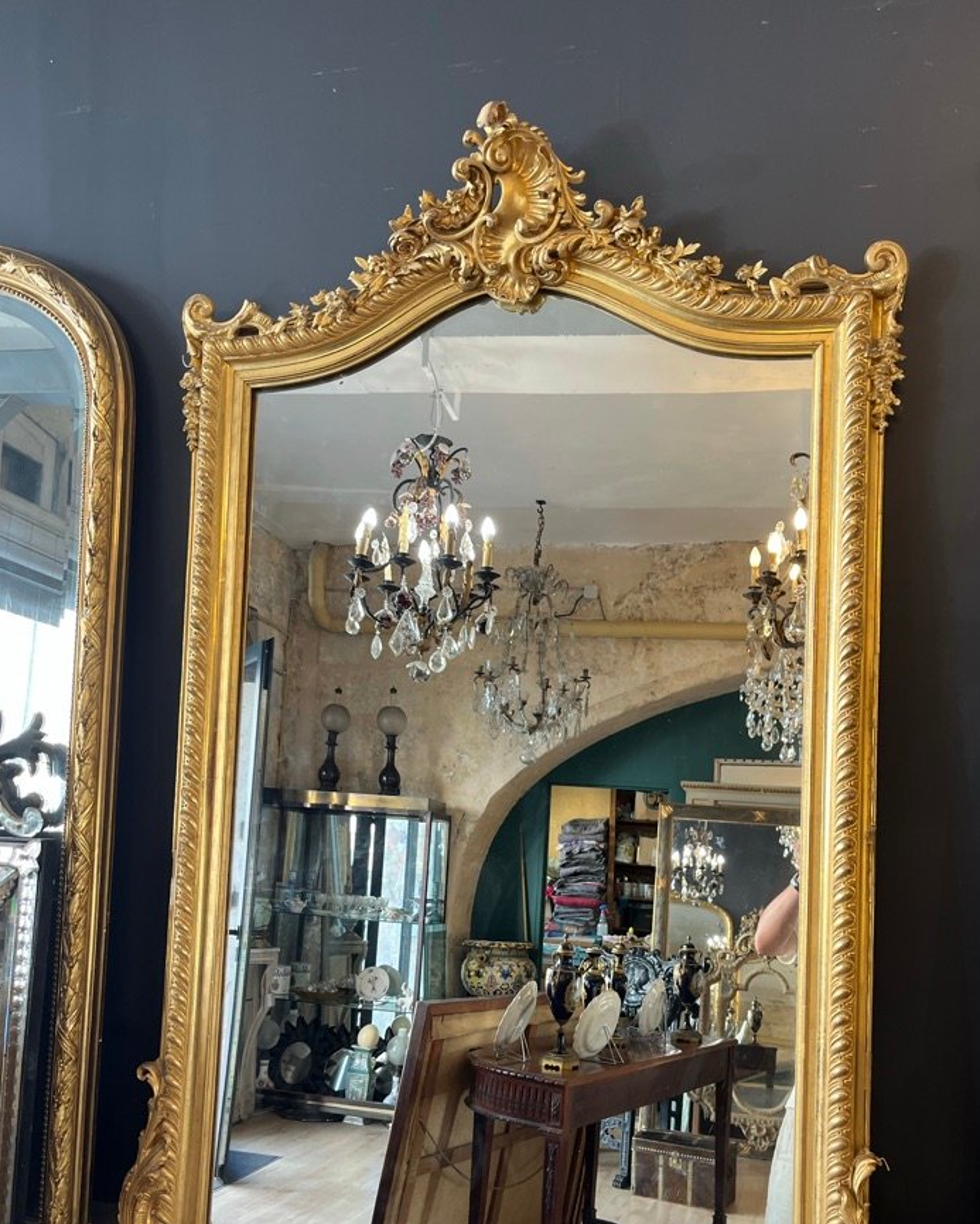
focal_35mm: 30
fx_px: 1087
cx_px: 536
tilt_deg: -1.8
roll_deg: -0.2
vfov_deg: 58.4
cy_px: 721
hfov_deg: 48.4
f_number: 1.6
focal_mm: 5.1
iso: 100
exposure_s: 1/121
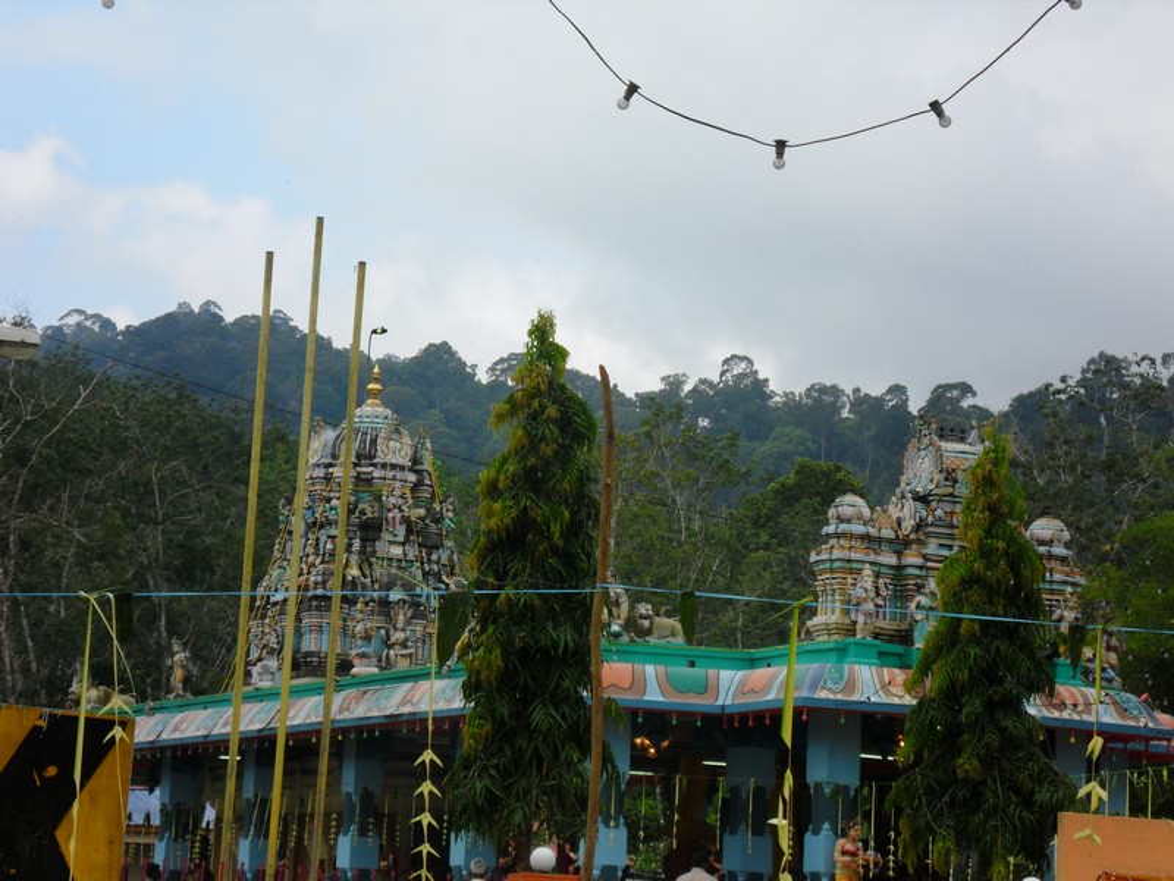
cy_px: 440
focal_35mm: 105
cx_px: 587
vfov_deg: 14.1
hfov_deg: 18.7
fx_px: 3561
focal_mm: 18.9
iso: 80
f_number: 5.8
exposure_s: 1/180
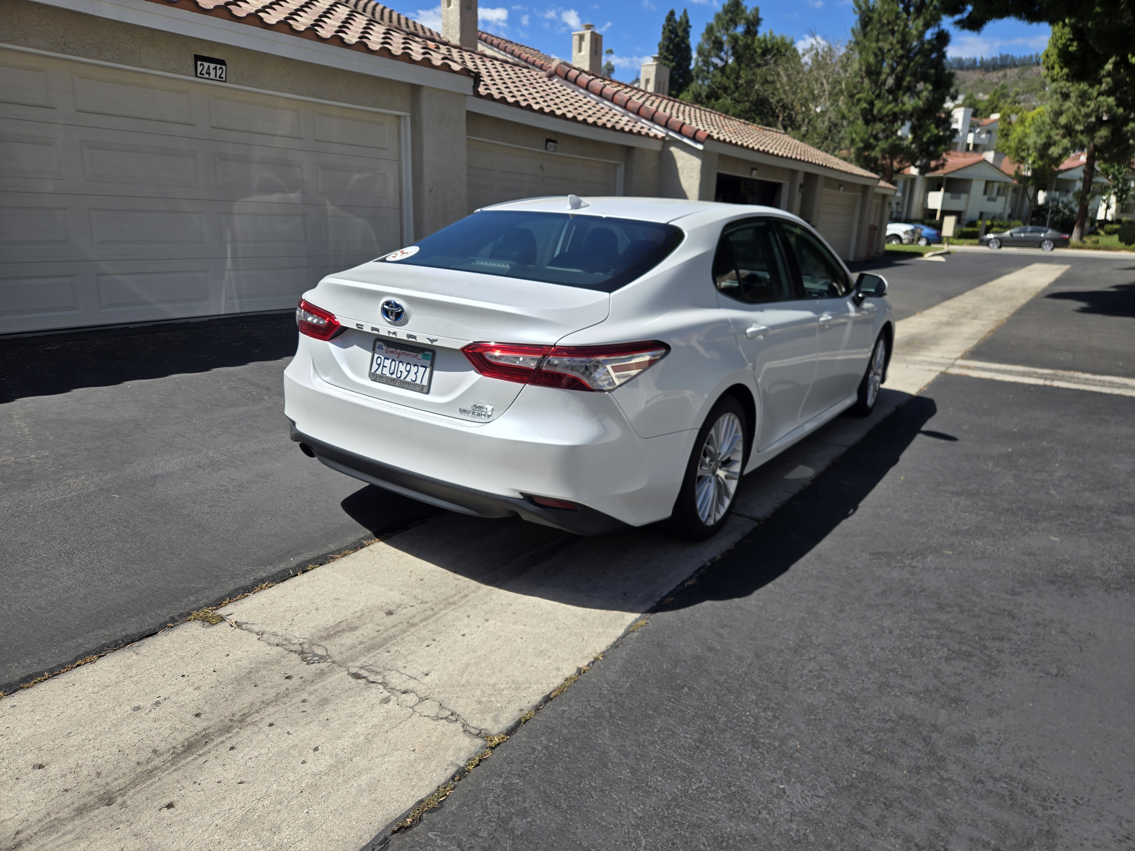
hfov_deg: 73.9
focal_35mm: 23
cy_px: 426
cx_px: 568
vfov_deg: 58.9
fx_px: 754
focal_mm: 5.4
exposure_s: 1/1789
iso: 25
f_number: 1.8
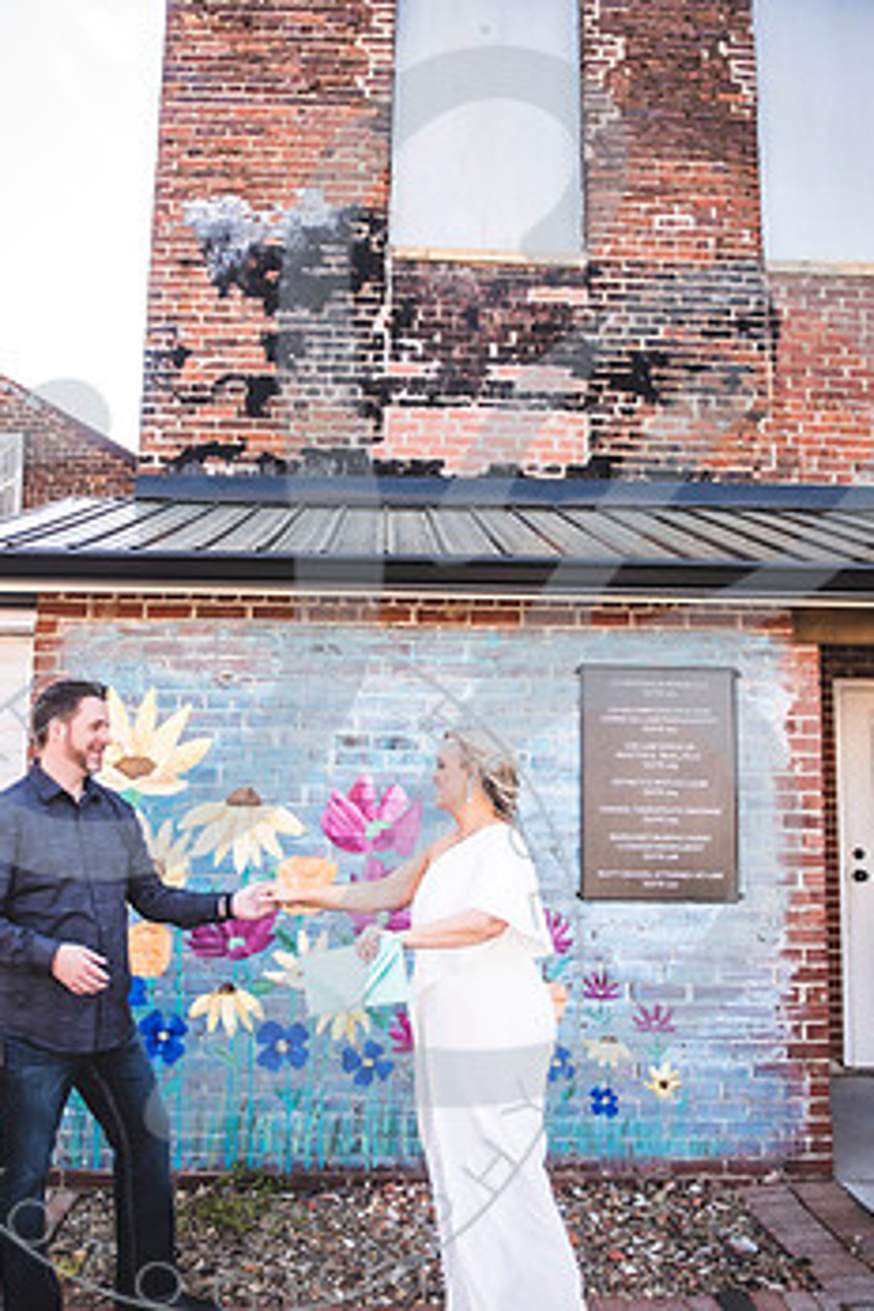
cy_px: 682
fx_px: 1129
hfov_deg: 42.3
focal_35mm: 31
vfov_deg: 60.3
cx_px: 403
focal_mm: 24
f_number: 2.8
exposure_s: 1/400
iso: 100
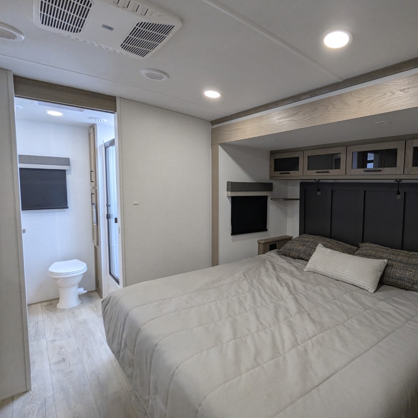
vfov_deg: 77.7
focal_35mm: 19
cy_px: 208
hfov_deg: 75.7
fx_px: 260
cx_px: 271
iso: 212
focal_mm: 2.35
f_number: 2.2
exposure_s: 1/134
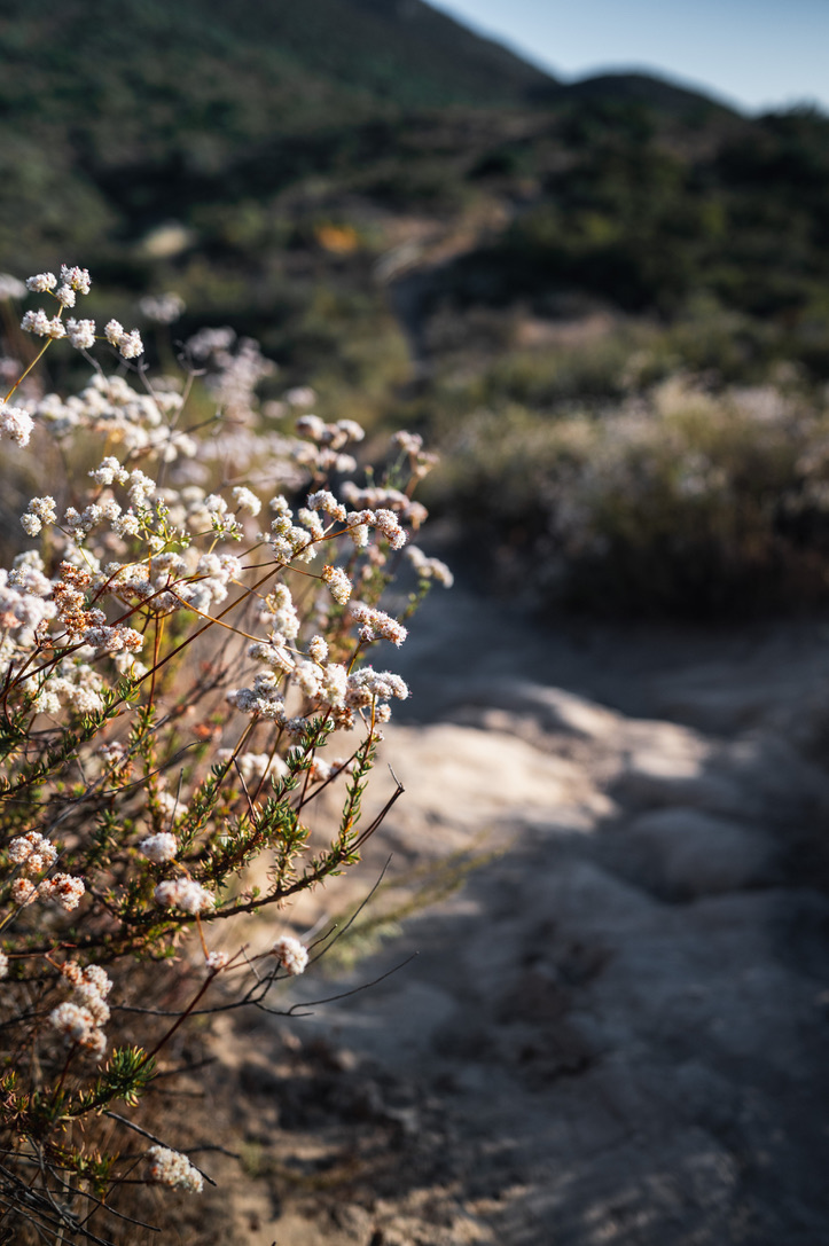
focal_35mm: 35
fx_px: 1211
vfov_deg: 54.5
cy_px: 623
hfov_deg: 37.8
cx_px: 414
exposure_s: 1/125
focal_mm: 35
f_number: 2.8
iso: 400
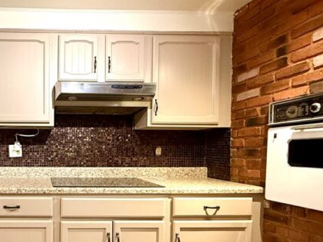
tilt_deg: -0.4
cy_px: 153
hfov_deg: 58.2
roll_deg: -0.8
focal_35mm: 27
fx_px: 252
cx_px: 47
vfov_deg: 50.7
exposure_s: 1/60
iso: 320
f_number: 2.2
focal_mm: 2.22
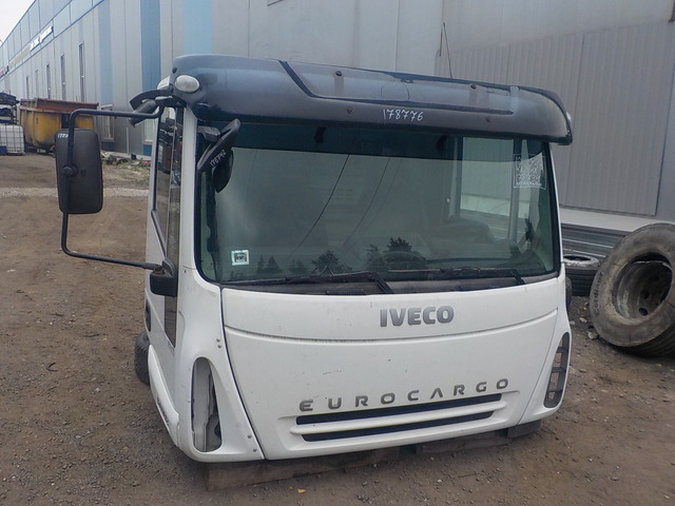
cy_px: 253
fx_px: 585
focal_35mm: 30
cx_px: 338
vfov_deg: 46.8
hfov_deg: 60.0
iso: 125
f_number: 3.3
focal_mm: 4.1
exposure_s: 1/40
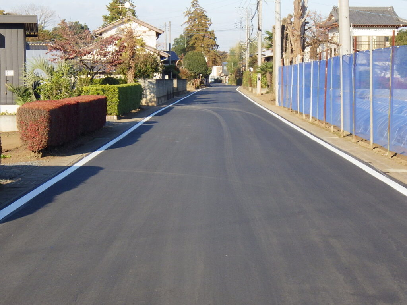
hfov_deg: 20.9
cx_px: 204
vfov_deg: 15.7
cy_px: 152
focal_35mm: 94
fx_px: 1105
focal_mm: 16.7
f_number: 6
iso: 250
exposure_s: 1/400
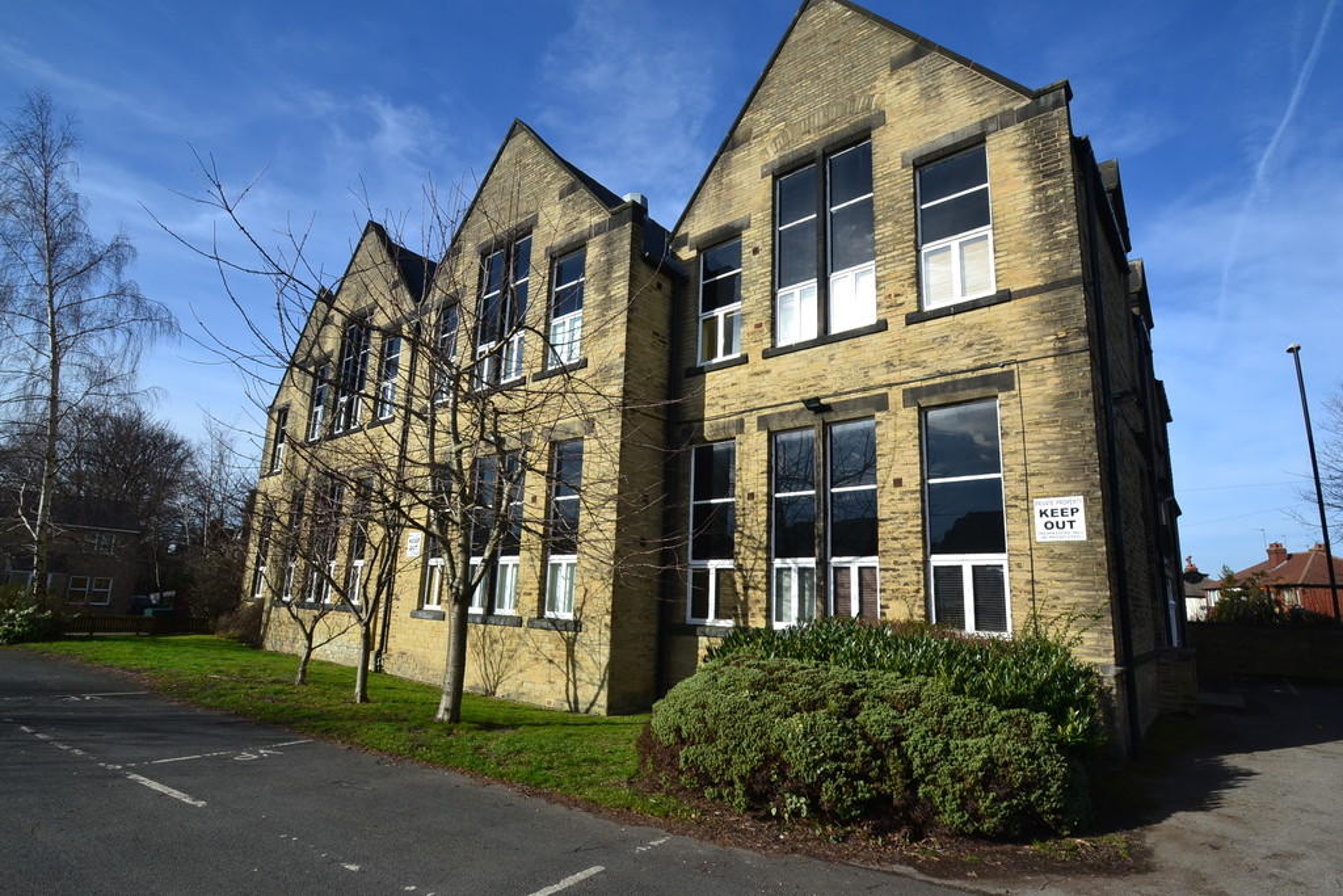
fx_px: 616
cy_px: 448
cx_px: 672
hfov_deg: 95.0
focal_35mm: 16
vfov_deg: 72.1
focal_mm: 11
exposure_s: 1/500
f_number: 11
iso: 400
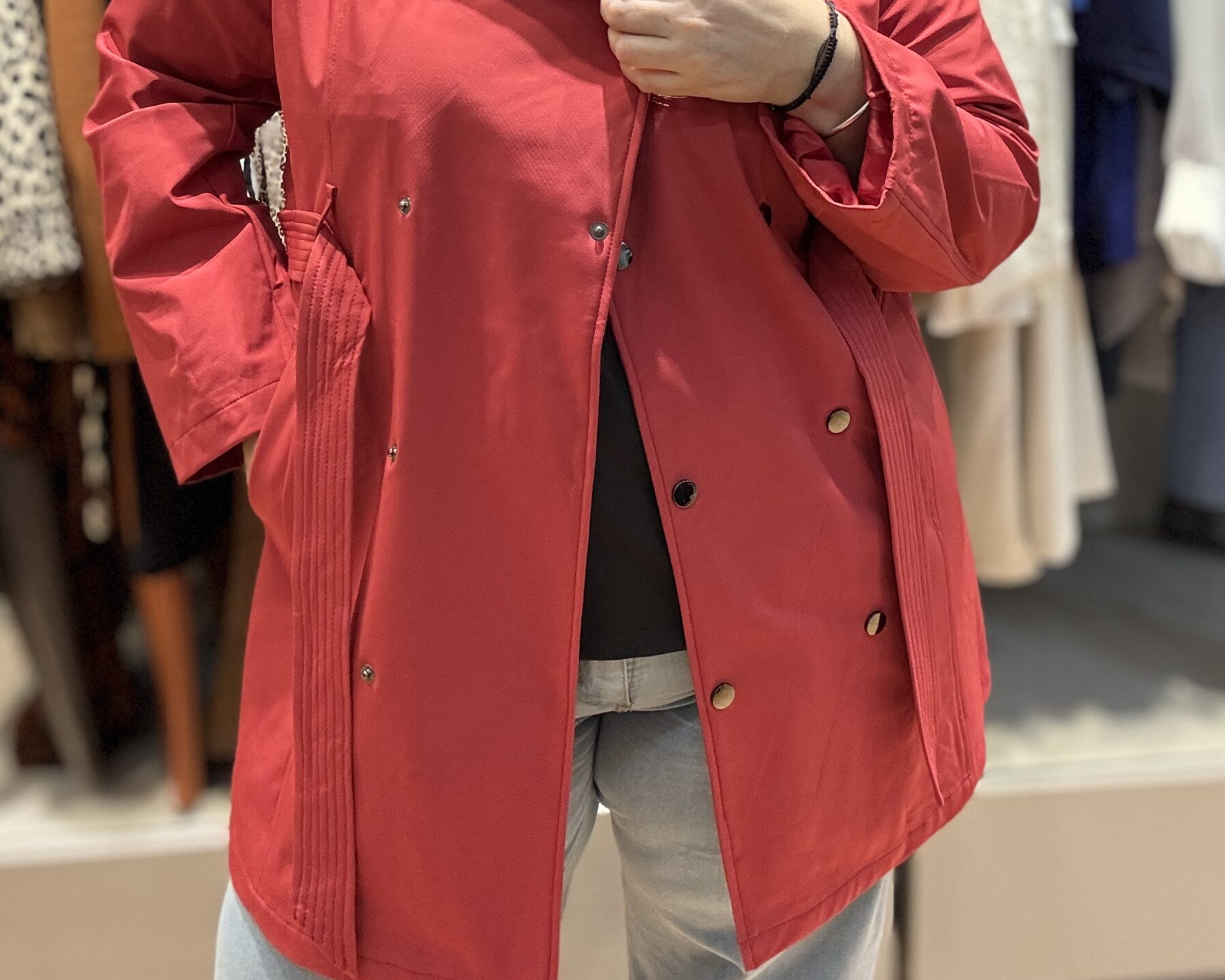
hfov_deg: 43.8
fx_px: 1523
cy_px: 213
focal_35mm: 42
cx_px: 603
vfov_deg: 34.7
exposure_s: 1/50
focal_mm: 2.69
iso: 200
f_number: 1.9
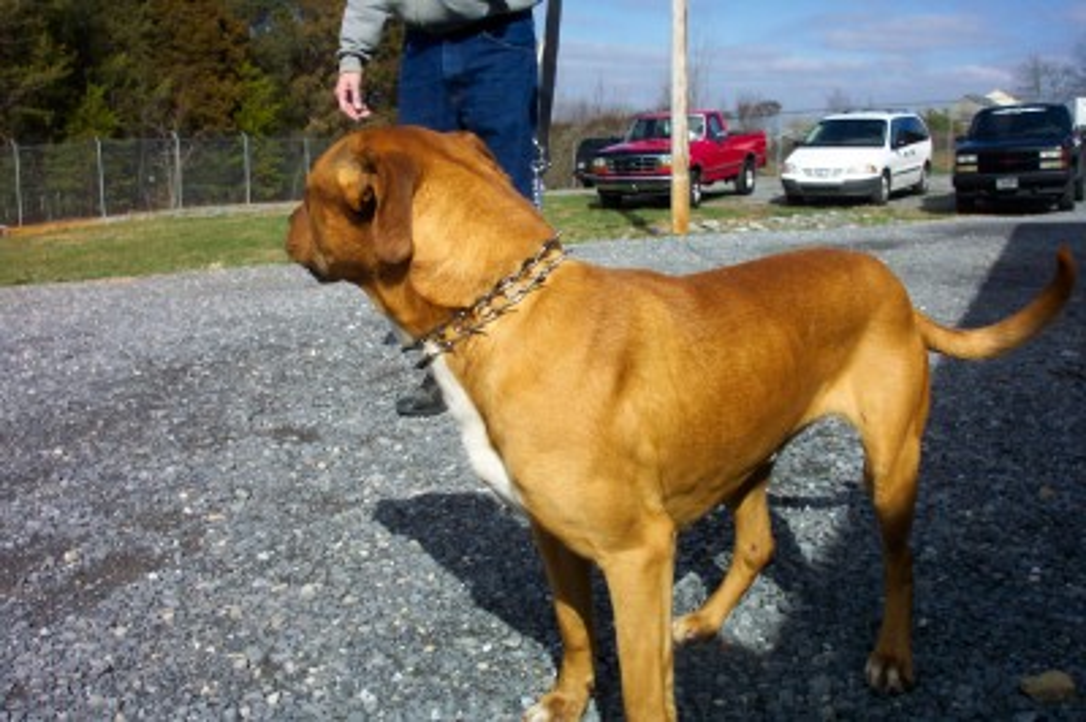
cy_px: 361
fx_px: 1055
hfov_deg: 54.5
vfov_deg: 37.8
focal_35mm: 35
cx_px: 543
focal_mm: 7.5
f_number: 9.5
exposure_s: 1/250
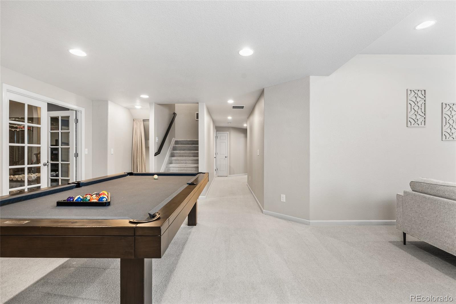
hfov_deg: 96.7
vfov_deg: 73.8
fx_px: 203
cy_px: 152
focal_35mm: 16
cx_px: 228
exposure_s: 1/1.25
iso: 200
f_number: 8
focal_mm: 16
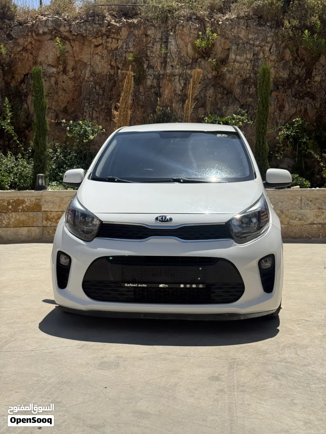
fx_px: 603
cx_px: 163
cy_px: 217
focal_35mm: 48
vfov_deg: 39.7
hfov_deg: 30.3
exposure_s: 1/8772
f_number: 1.78
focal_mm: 6.76
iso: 80
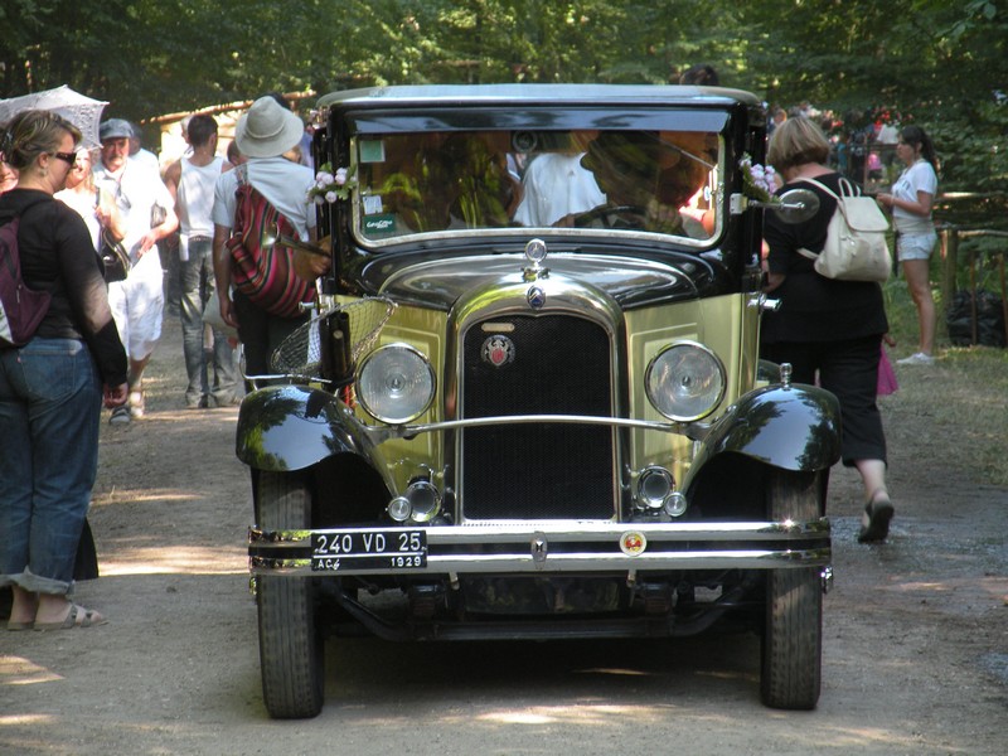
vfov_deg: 7.9
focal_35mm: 188
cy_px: 378
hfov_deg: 10.5
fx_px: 5474
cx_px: 504
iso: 147
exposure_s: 1/59.8
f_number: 4.5
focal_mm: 33.3
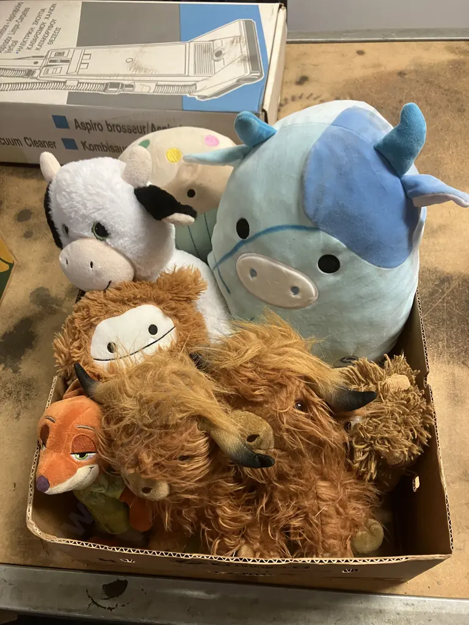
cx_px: 234
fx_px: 506
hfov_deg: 49.7
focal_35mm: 28
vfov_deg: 63.4
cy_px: 312
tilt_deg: -53.9
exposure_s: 1/50
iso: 125
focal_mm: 3.99
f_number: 1.8
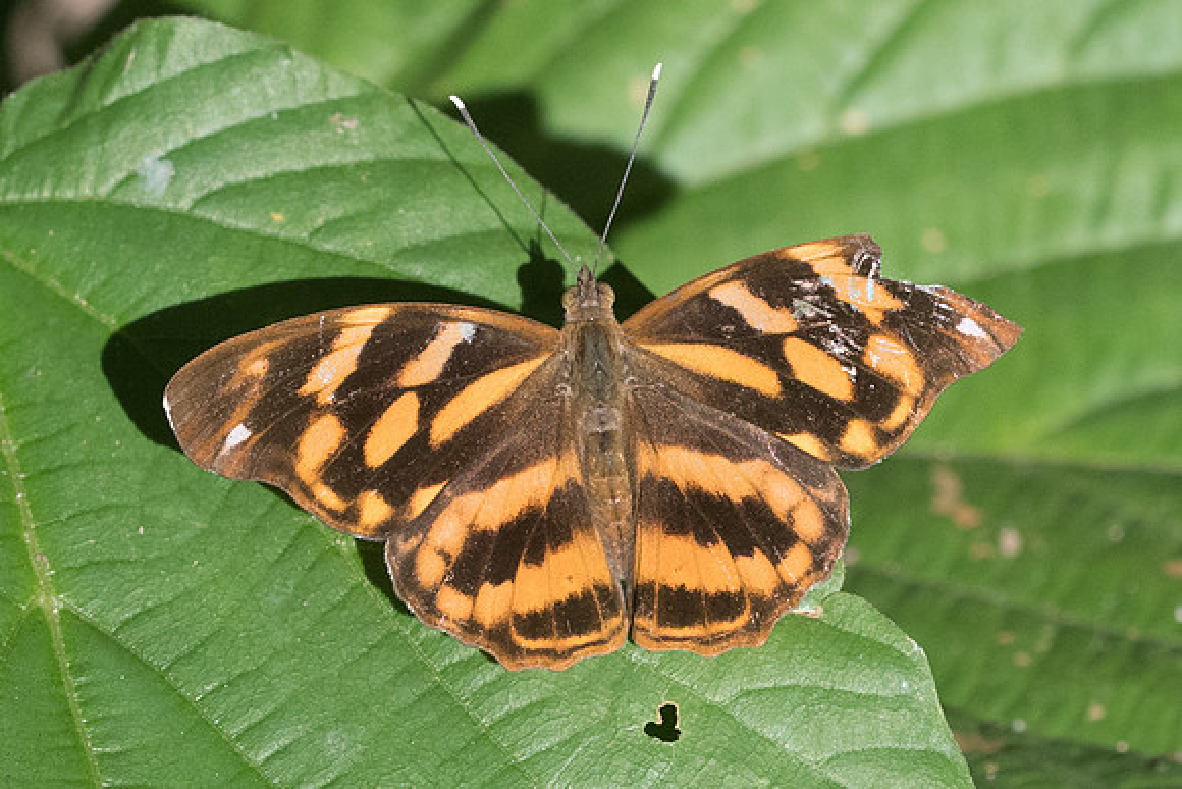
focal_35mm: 586
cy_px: 519
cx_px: 637
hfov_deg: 3.5
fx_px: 19228
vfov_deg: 2.3
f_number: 6.3
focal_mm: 150
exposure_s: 1/2000
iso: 1000
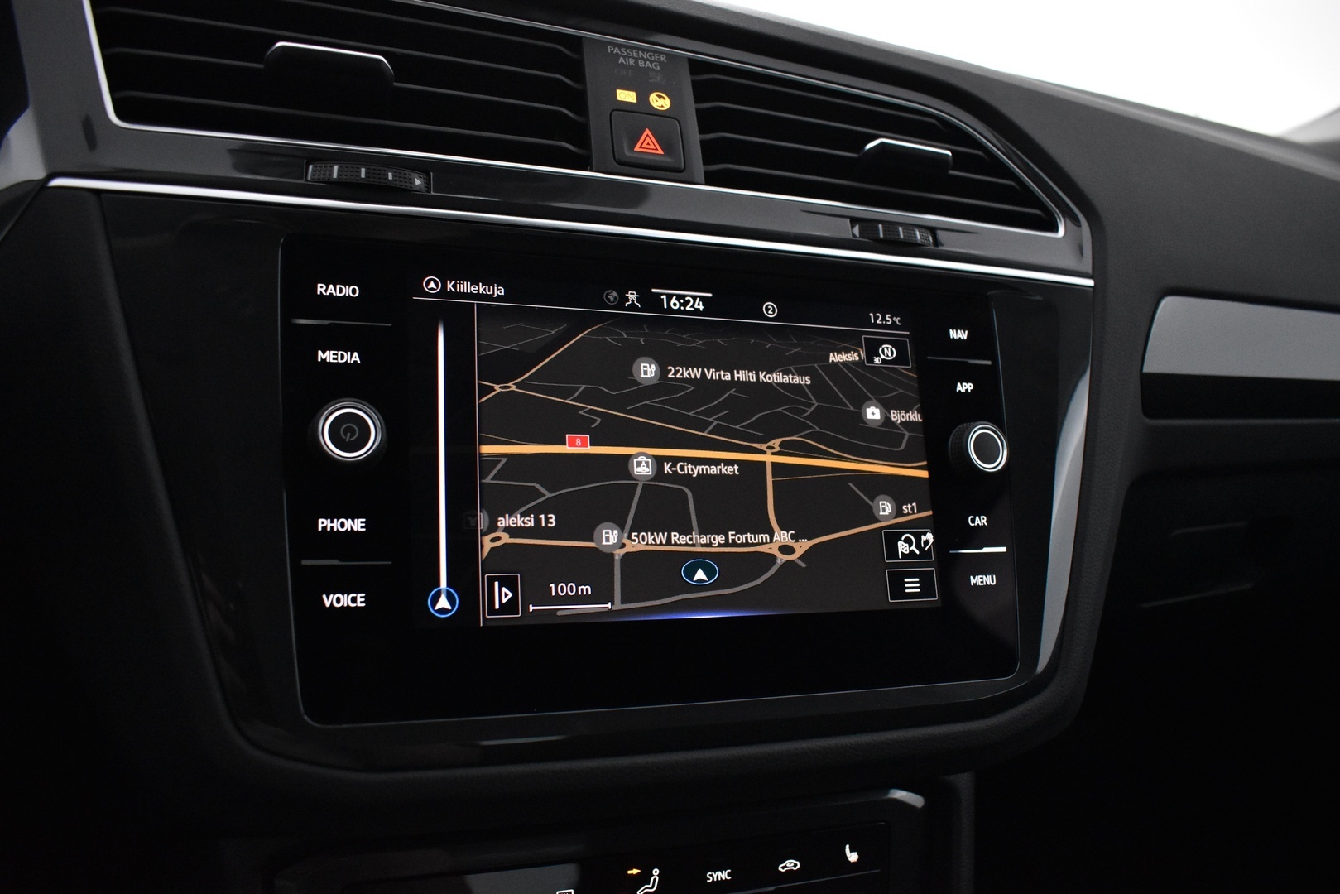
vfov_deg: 47.9
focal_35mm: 27
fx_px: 1005
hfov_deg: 67.4
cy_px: 447
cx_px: 670
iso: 3200
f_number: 4
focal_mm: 18
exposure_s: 1/60
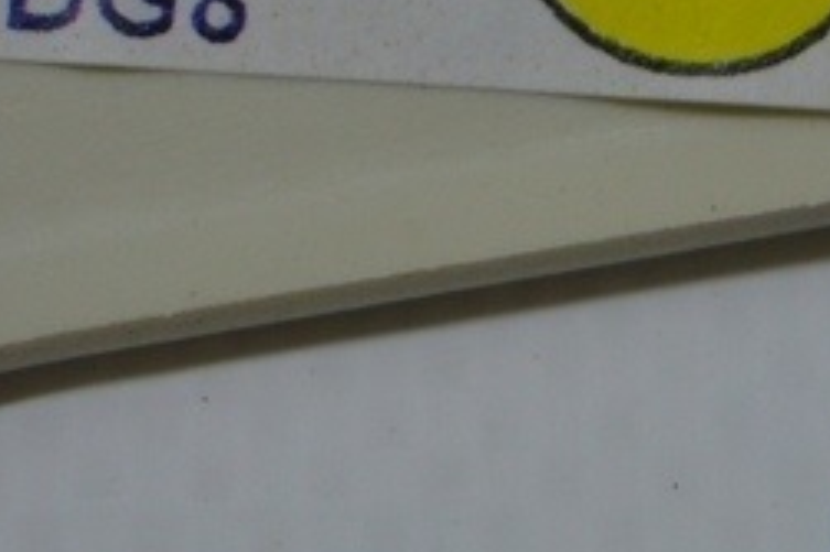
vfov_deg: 4.1
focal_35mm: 337
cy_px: -256
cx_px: -291
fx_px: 7765
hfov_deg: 6.1
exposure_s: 1/125
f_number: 5.6
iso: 400
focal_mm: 55
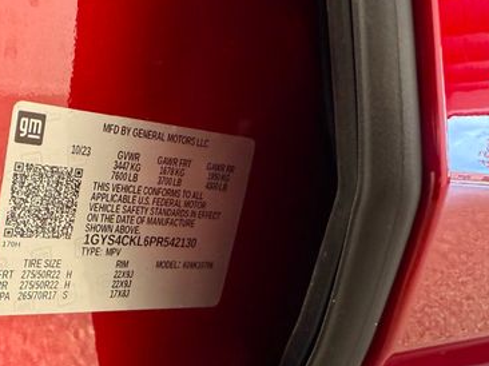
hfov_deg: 43.7
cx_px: 138
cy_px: 219
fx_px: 593
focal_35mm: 42
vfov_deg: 34.2
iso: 400
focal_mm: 2.22
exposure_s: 1/60
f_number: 2.2
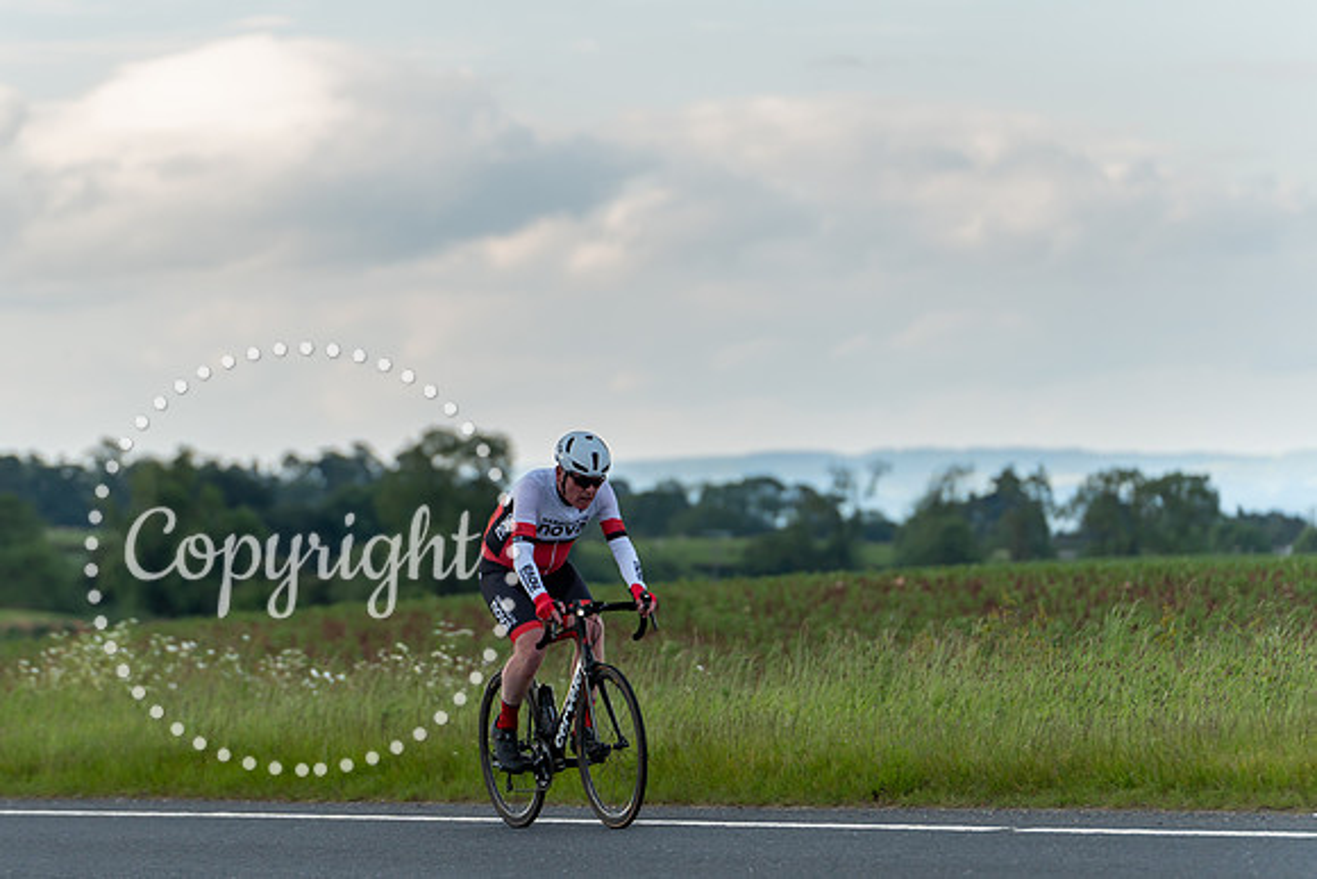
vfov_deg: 7.0
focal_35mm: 195
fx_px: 7142
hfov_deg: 10.5
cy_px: 499
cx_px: 527
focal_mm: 150
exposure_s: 1/500
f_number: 3.2
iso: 250
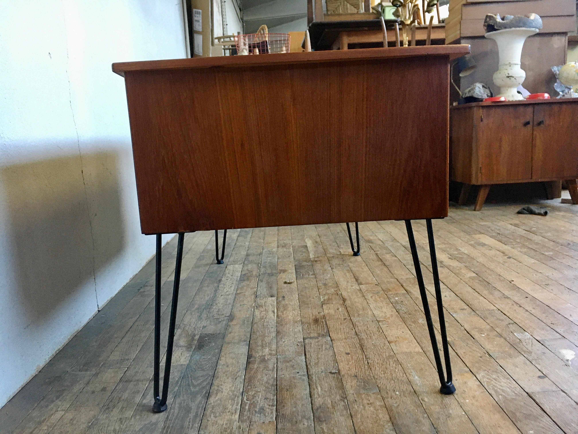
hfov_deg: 61.7
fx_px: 484
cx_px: 289
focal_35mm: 29
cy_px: 217
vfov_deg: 48.2
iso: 200
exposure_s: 1/33
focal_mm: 4.15
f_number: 2.2
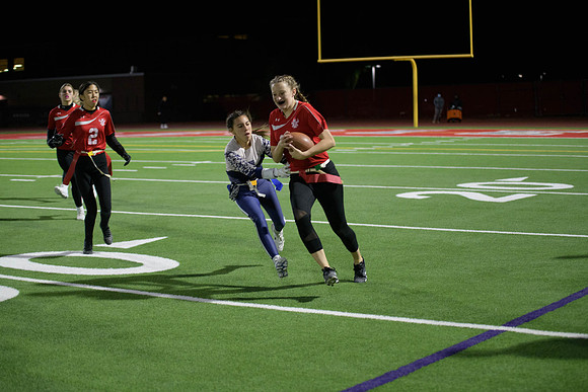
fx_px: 1144
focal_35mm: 70
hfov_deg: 28.8
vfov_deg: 19.5
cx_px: 294
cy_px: 196
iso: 3600
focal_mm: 70
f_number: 2.8
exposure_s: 1/640
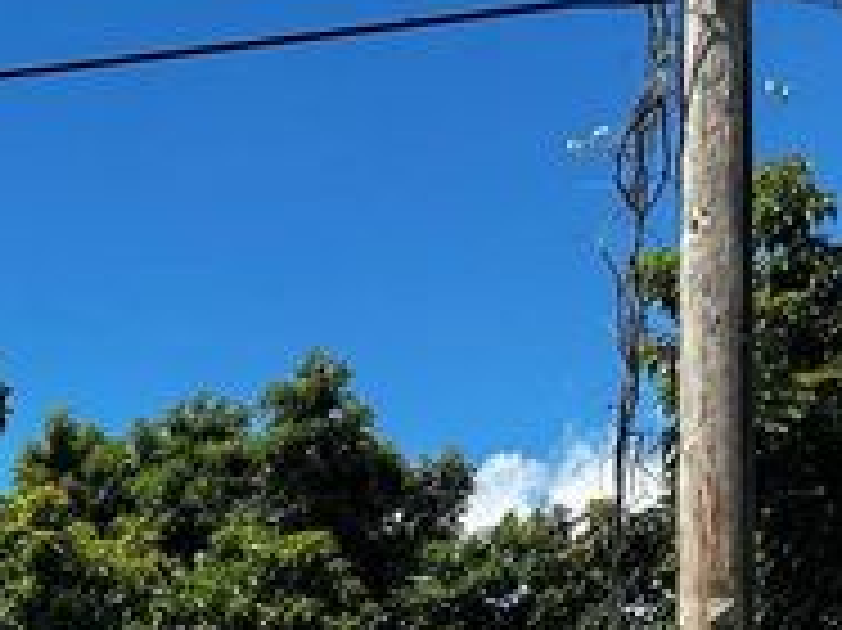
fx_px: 1993
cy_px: 922
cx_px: -437
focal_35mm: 82
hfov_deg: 20.3
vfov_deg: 16.5
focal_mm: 6.86
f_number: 1.78
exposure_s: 1/3058
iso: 80
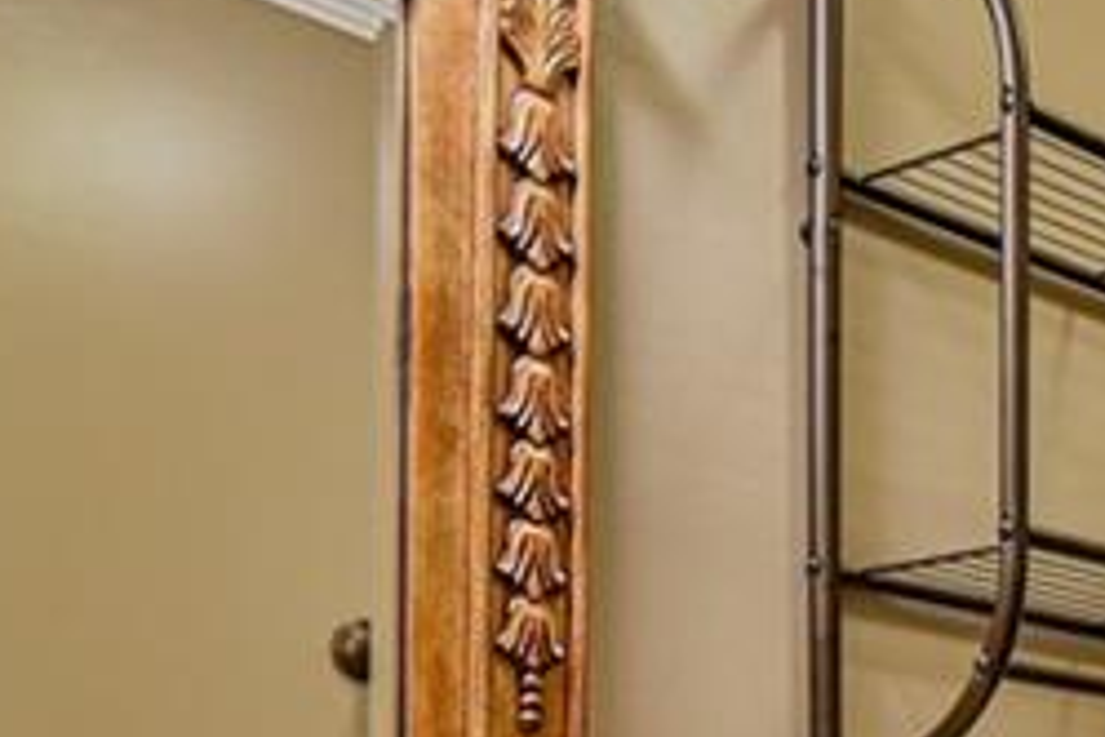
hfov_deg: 24.5
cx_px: 1504
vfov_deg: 17.9
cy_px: 1019
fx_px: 2148
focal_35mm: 70
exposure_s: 1/80
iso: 1600
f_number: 4.5
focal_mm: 17
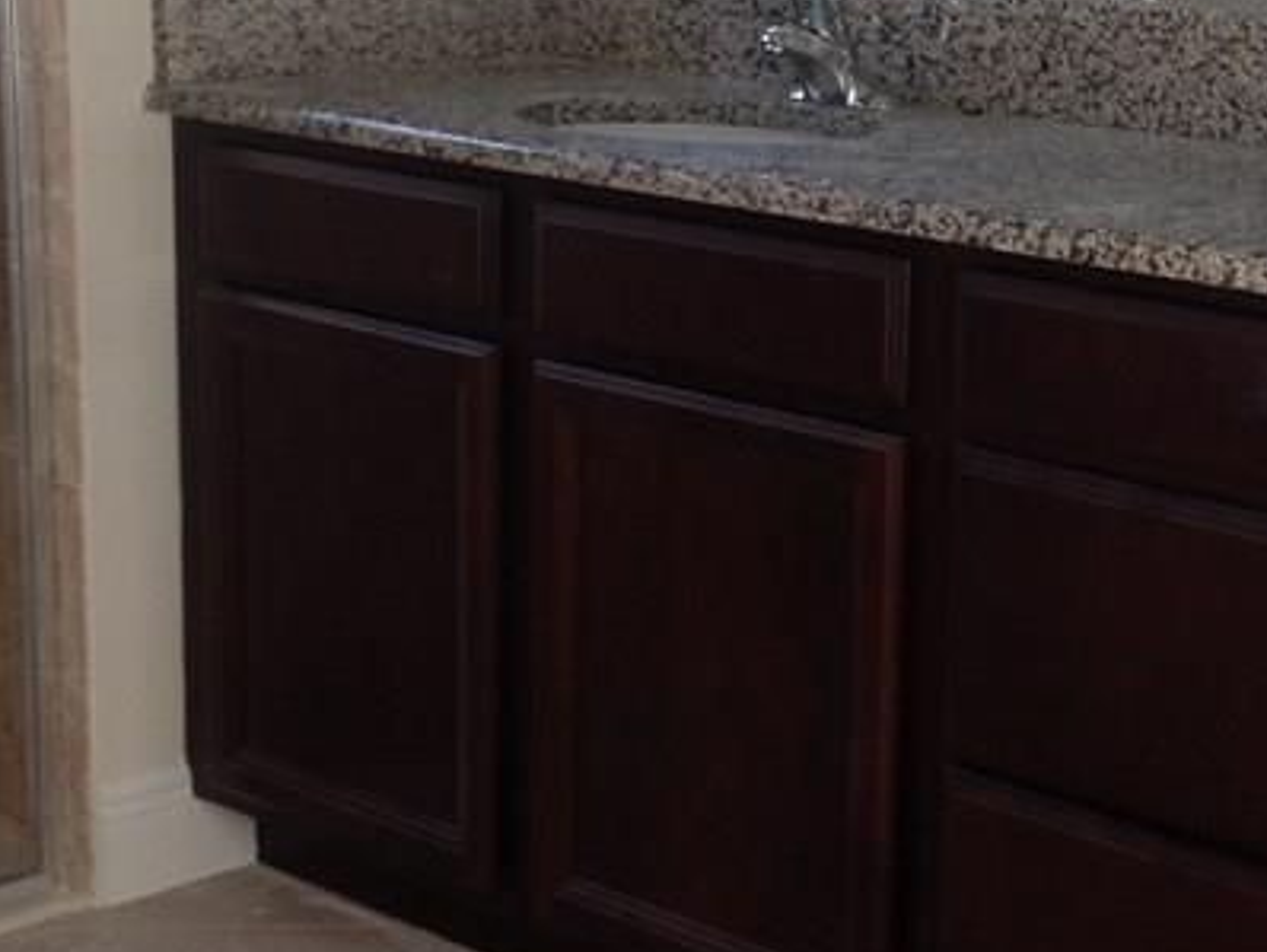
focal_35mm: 90
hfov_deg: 21.6
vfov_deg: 16.4
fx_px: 3296
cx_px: 910
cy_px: 382
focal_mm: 4.28
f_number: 2.4
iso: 80
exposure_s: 1/60
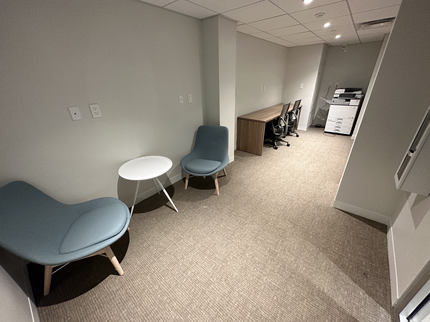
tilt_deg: -26.3
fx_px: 174
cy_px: 161
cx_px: 215
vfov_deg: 85.7
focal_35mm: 14
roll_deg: +1.6
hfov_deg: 102.1
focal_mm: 2.22
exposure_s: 1/60
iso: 500
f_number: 2.2
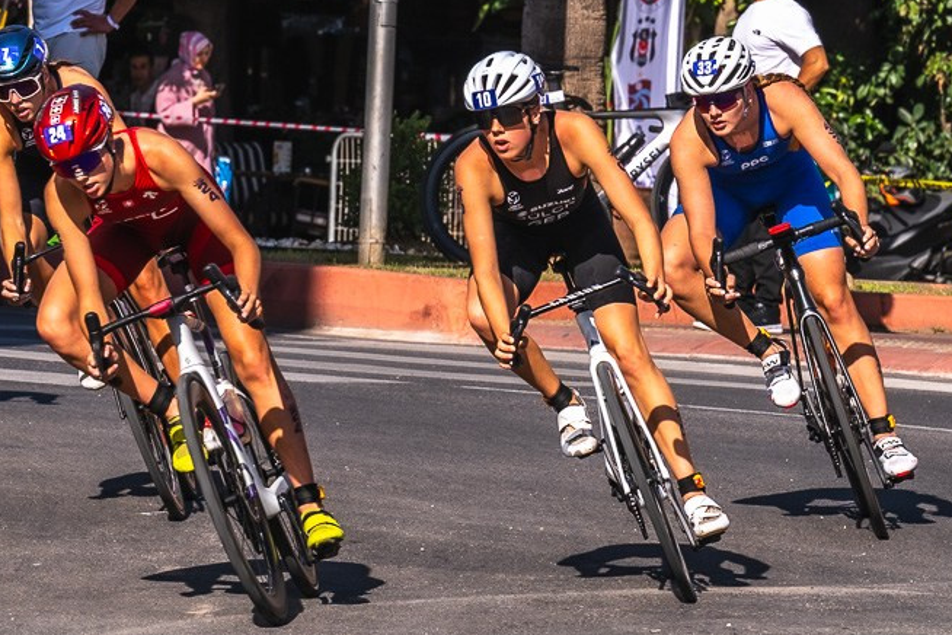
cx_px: 290
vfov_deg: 3.2
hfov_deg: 4.8
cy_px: 299
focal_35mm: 425
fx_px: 11238
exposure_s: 1/400
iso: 50
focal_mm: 145
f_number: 7.1
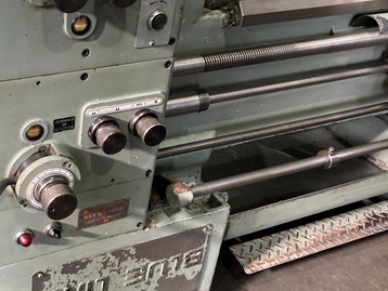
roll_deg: -5.6
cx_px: 81
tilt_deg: -36.4
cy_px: 127
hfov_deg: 36.9
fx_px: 561
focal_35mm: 50
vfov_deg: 29.1
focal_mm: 3.99
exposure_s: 1/60
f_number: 1.8
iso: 100
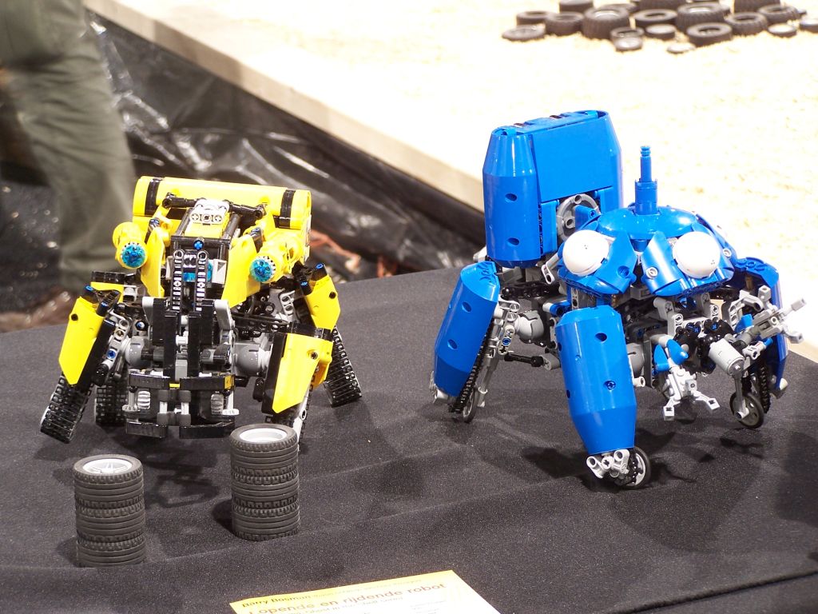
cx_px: 409
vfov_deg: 12.7
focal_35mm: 117
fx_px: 2765
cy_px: 307
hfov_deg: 16.8
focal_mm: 19.4
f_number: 3.2
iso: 80
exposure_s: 1/2
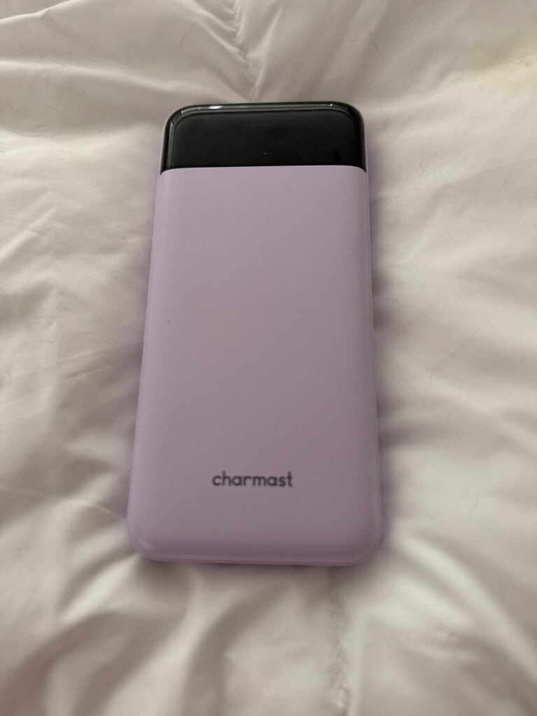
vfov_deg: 71.6
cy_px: 358
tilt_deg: -74.1
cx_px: 268
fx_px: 496
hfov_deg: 56.8
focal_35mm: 24
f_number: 1.78
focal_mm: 6.76
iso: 320
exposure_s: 1/60
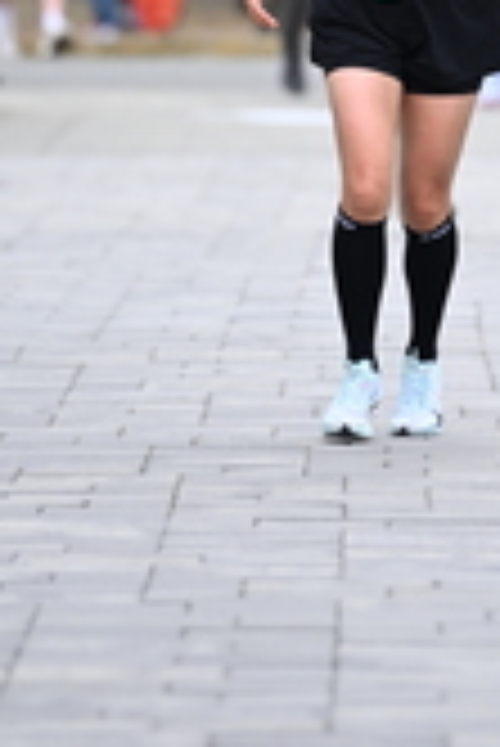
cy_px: -207
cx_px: 592
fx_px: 13783
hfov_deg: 2.1
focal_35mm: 663
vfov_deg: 3.1
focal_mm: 200
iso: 640
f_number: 2.8
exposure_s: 1/2000
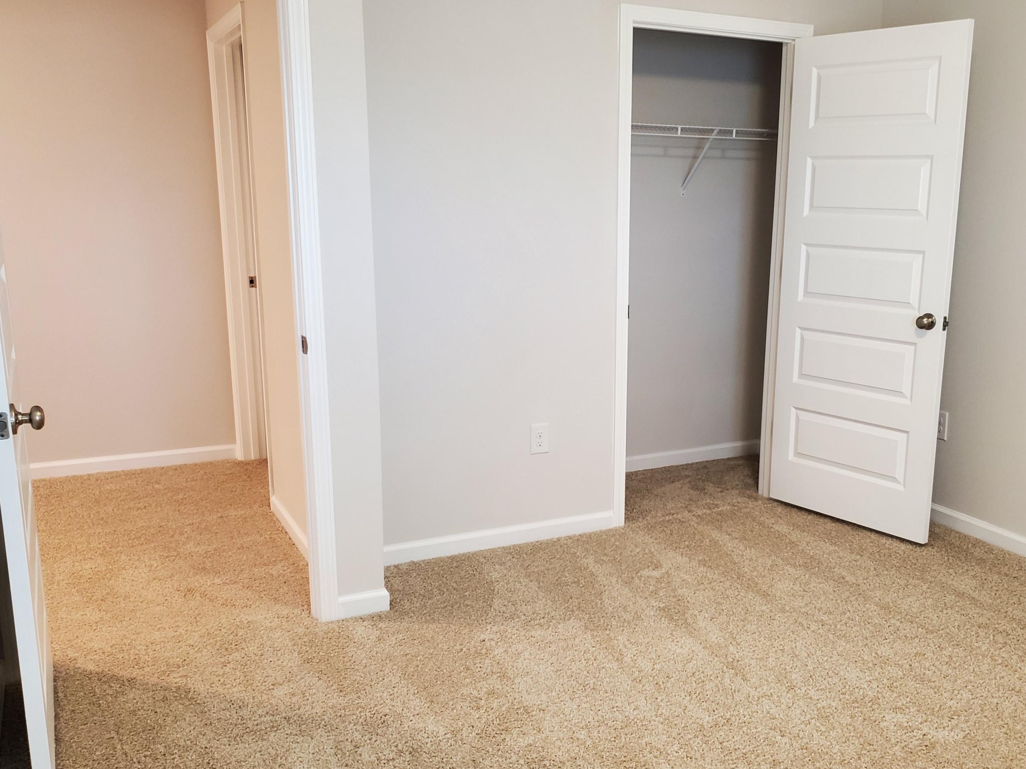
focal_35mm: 33
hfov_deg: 54.9
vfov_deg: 42.9
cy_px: 429
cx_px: 618
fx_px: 978
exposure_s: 1/39
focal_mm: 4.3
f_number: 1.5
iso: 200
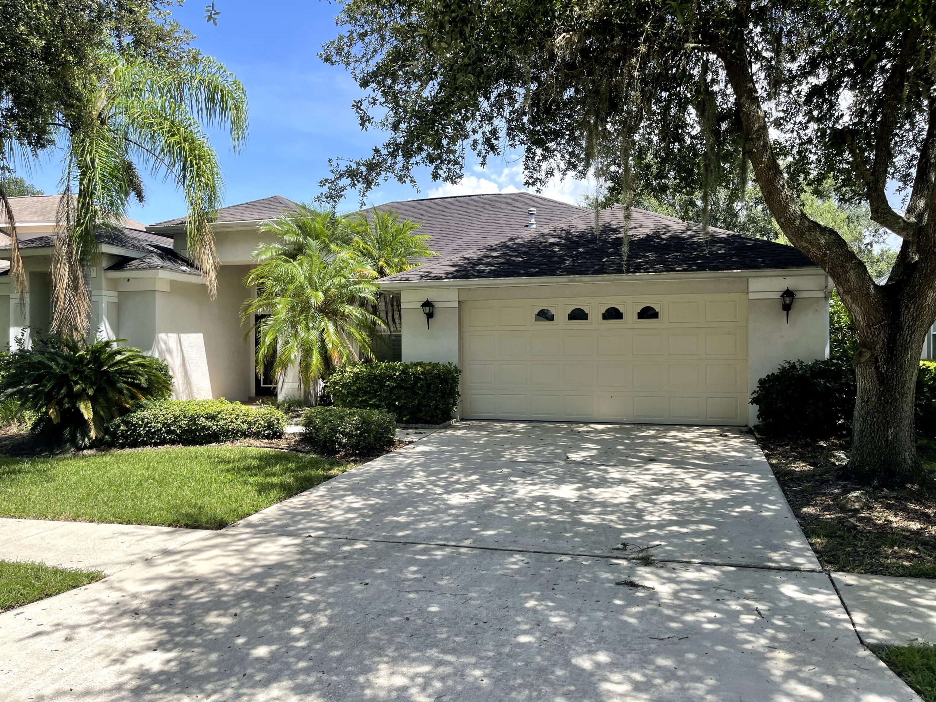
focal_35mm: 26
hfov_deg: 67.3
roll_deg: +0.0
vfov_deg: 53.1
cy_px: 351
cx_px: 468
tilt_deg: +0.2
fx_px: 703
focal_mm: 5.1
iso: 32
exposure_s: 1/1513
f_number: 1.6
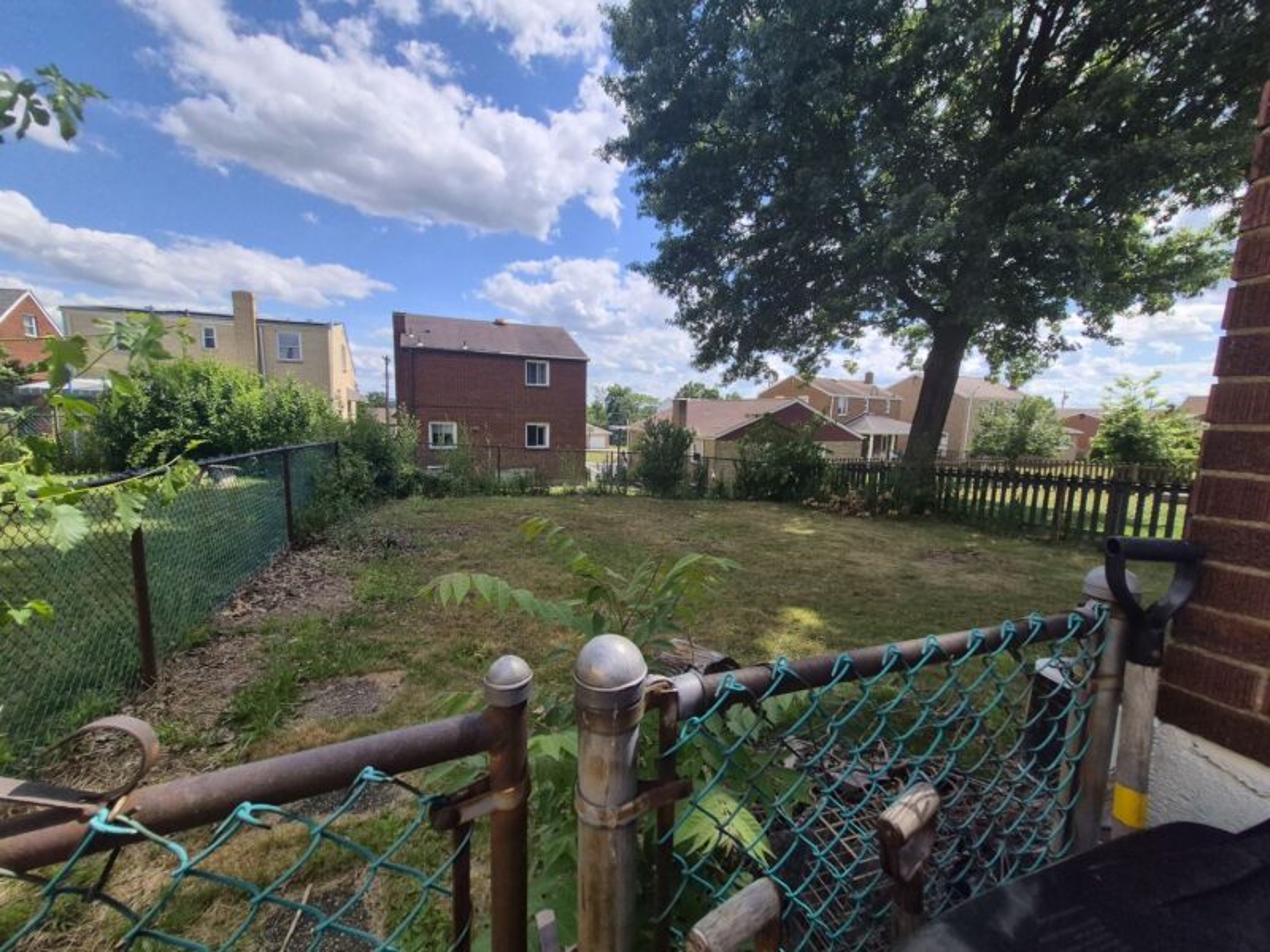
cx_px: 635
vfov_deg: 89.9
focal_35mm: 13
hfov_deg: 106.2
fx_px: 477
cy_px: 476
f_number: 2.2
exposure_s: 1/1756
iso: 40
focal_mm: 1.74
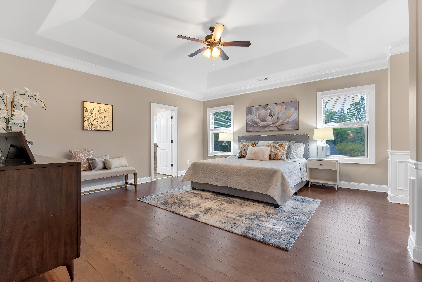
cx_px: 211
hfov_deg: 96.7
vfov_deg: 73.8
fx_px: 188
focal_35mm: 16
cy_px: 141
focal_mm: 16
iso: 400
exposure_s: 1/20
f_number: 8
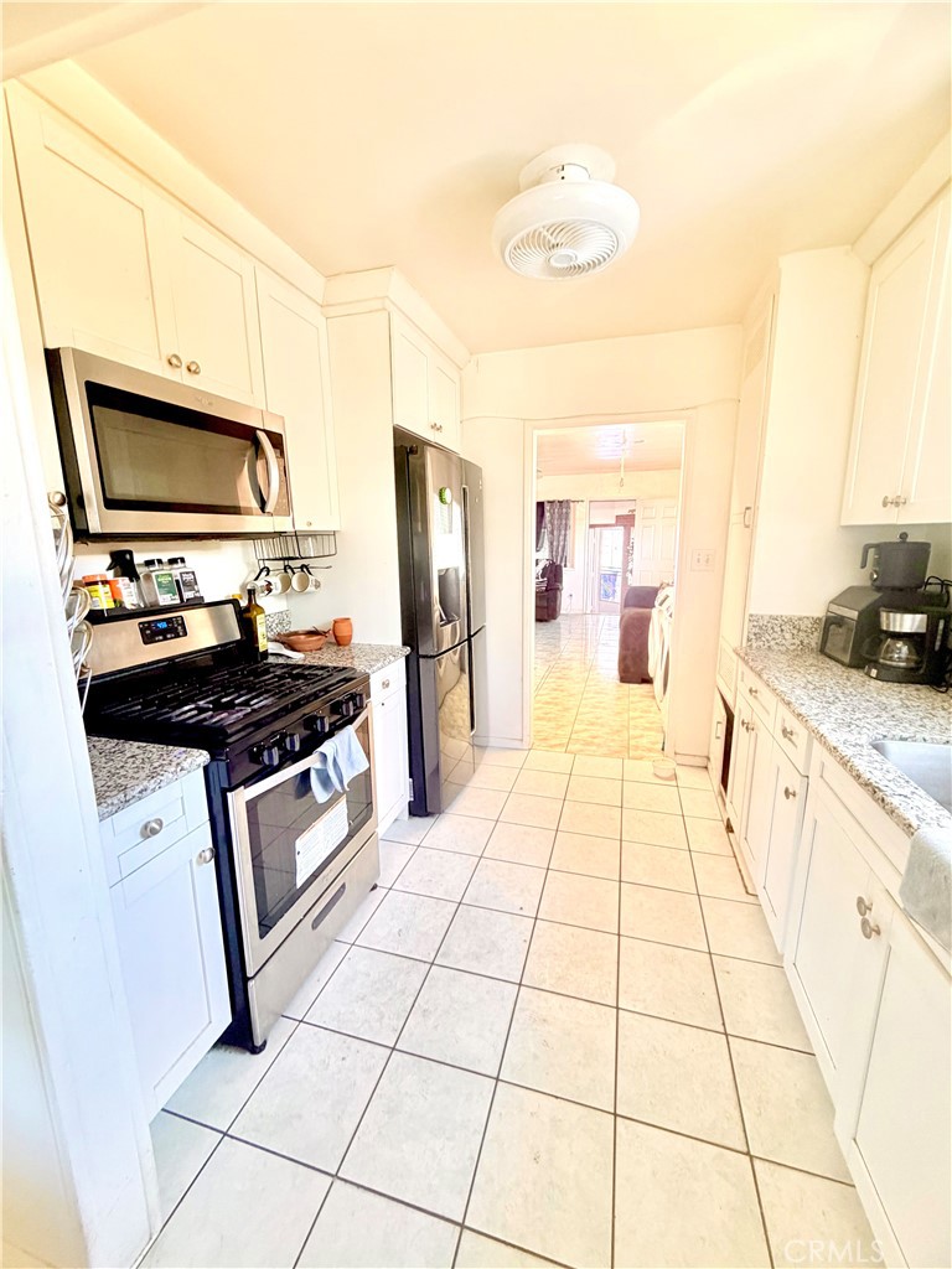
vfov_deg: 102.1
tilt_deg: -10.3
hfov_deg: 85.7
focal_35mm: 14
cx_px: 476
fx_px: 513
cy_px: 634
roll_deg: +2.1
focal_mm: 2.22
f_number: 2.2
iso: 250
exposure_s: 1/60
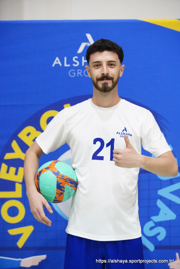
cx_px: 90
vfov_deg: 22.6
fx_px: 675
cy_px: 134
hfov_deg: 15.2
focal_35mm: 90
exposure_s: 1/1000
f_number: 3.2
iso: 12800
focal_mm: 90
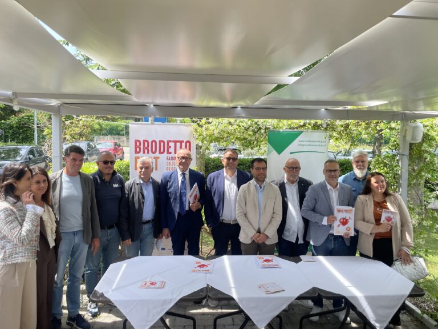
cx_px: 219
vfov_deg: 53.1
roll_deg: -0.7
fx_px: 329
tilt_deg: -1.6
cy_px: 164
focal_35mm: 26
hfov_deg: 67.3
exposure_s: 1/602
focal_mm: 4.2
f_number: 1.6
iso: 32
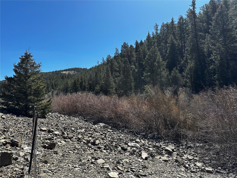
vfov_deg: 56.8
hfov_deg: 71.6
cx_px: 118
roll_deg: +2.4
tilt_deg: +6.5
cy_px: 89
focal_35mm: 24
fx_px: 164
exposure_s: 1/2882
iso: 80
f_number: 1.78
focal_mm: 6.86
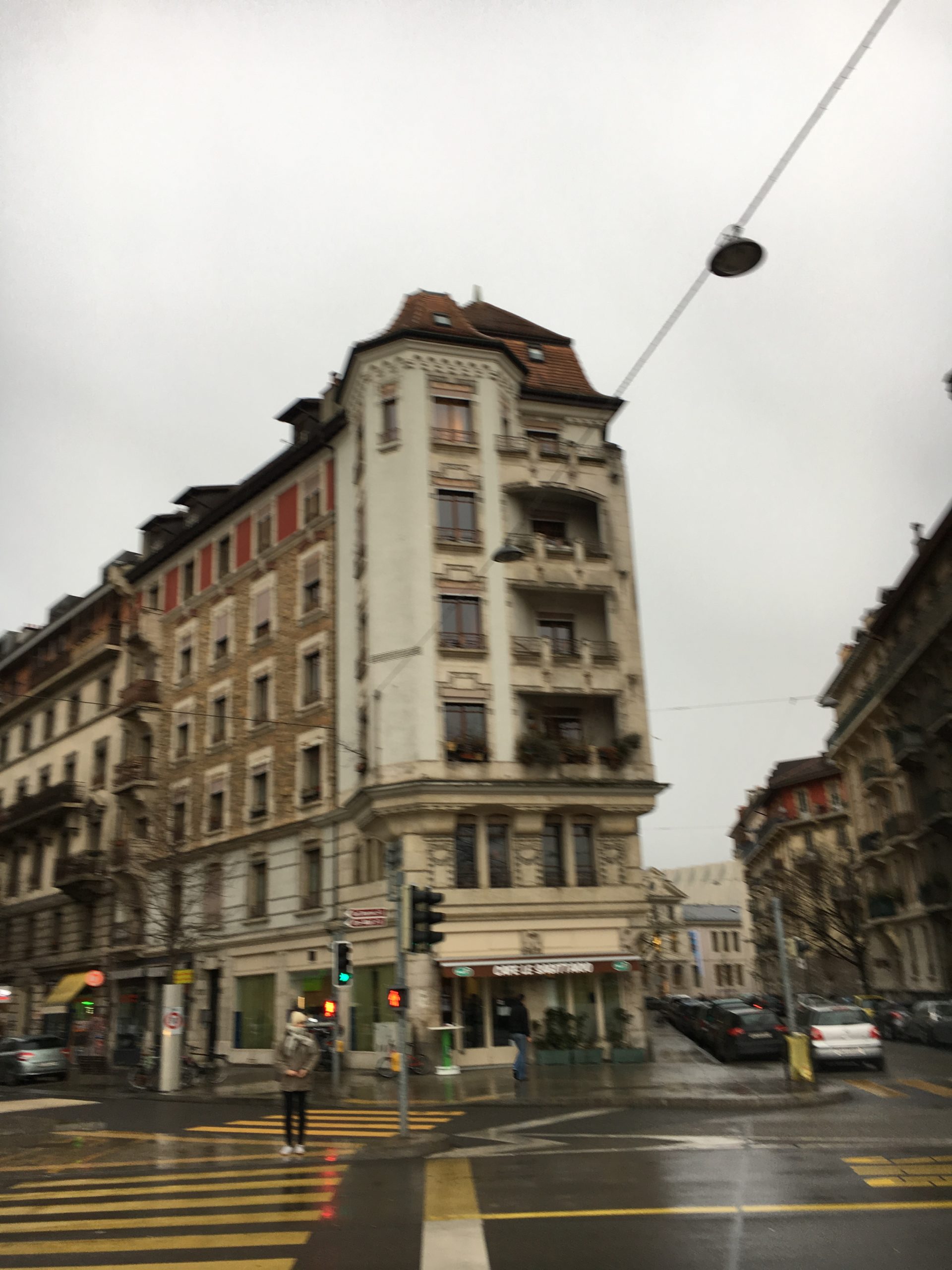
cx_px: 476
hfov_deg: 48.2
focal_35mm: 29
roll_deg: +3.3
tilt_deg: +18.1
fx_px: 1063
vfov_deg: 61.7
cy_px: 635
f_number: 2.2
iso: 25
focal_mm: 4.15
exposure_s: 1/50
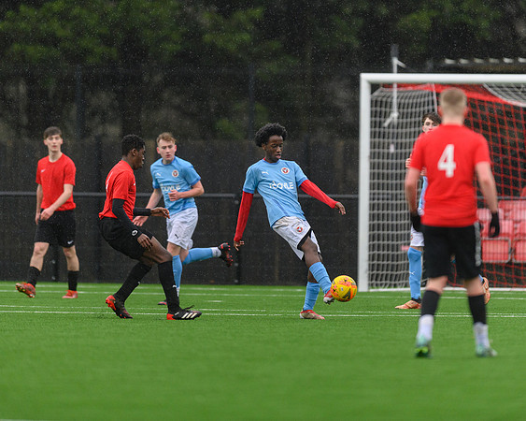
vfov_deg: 3.2
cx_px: 286
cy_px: 197
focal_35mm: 480
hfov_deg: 4.0
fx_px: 7476
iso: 1400
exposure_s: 1/2000
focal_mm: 400
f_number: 2.8
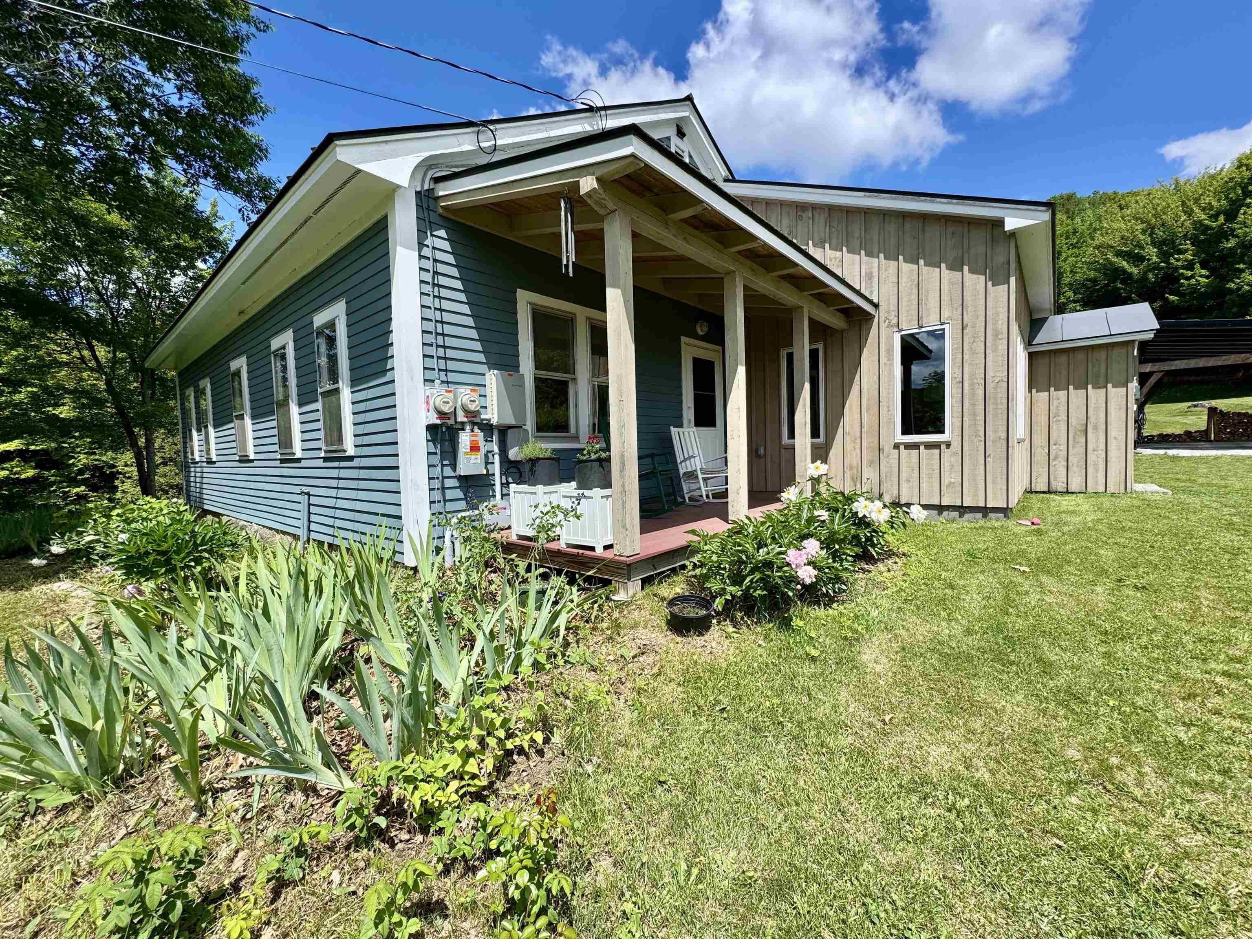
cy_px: 470
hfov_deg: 102.1
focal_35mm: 14
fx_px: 506
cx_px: 626
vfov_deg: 85.7
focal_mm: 2.22
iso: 40
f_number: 2.2
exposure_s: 1/1477
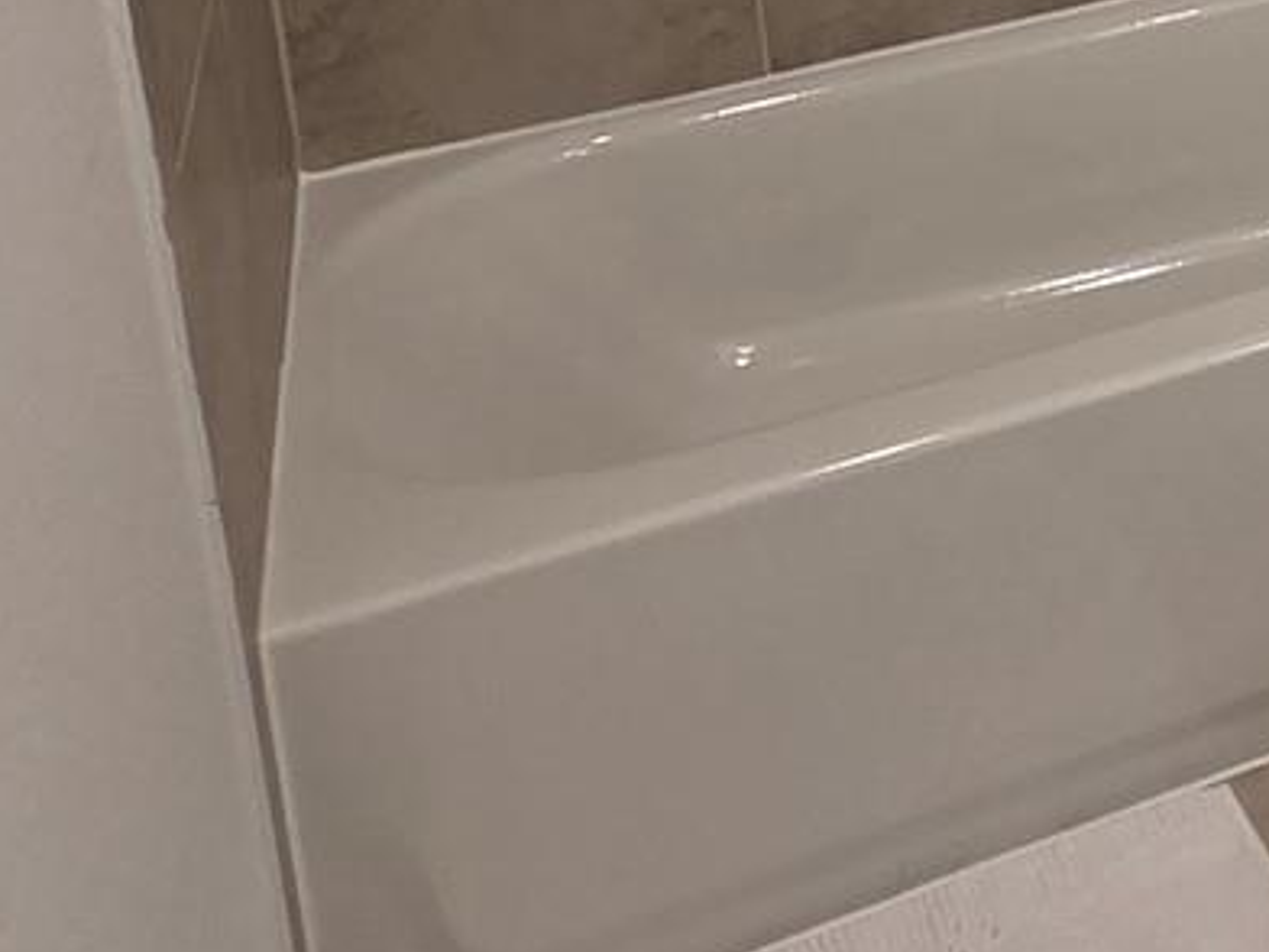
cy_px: -589
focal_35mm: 68
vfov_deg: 18.4
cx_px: 2295
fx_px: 2493
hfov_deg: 20.3
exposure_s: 1/120
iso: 100
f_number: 2.2
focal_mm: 2.2
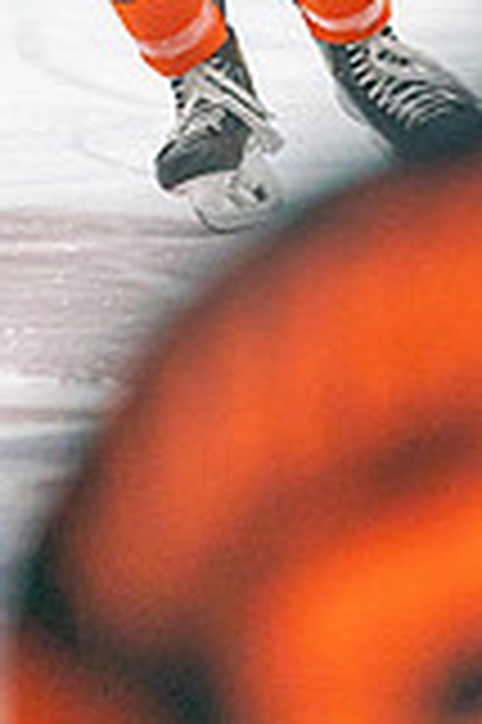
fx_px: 16905
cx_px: 77
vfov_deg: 2.5
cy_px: -157
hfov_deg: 1.6
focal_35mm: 840
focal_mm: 200
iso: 3200
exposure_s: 1/1250
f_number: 2.8
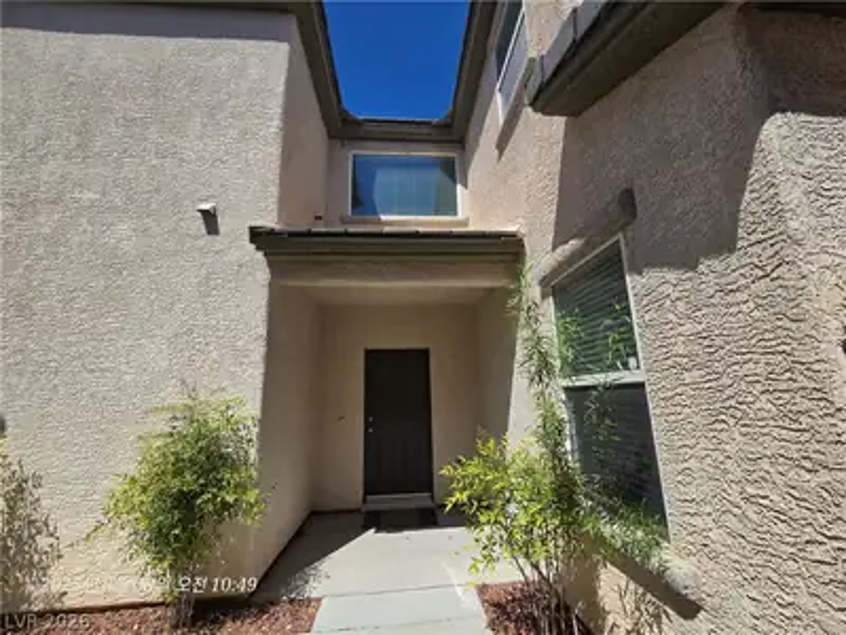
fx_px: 318
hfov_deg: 106.2
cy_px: 318
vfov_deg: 89.9
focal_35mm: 13
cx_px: 423
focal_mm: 2.2
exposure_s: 1/2483
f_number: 2.2
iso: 50
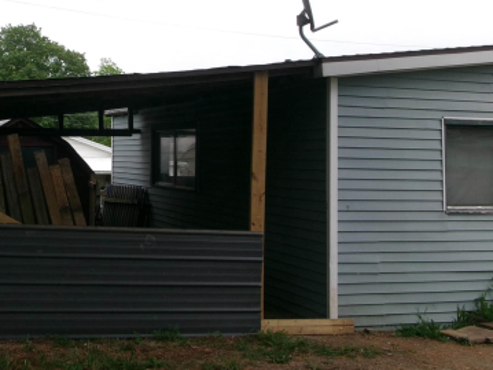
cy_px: 121
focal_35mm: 52
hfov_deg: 35.8
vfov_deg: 27.8
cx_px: 109
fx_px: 740
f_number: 10.8
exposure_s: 1/70
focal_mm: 5.1
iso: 100
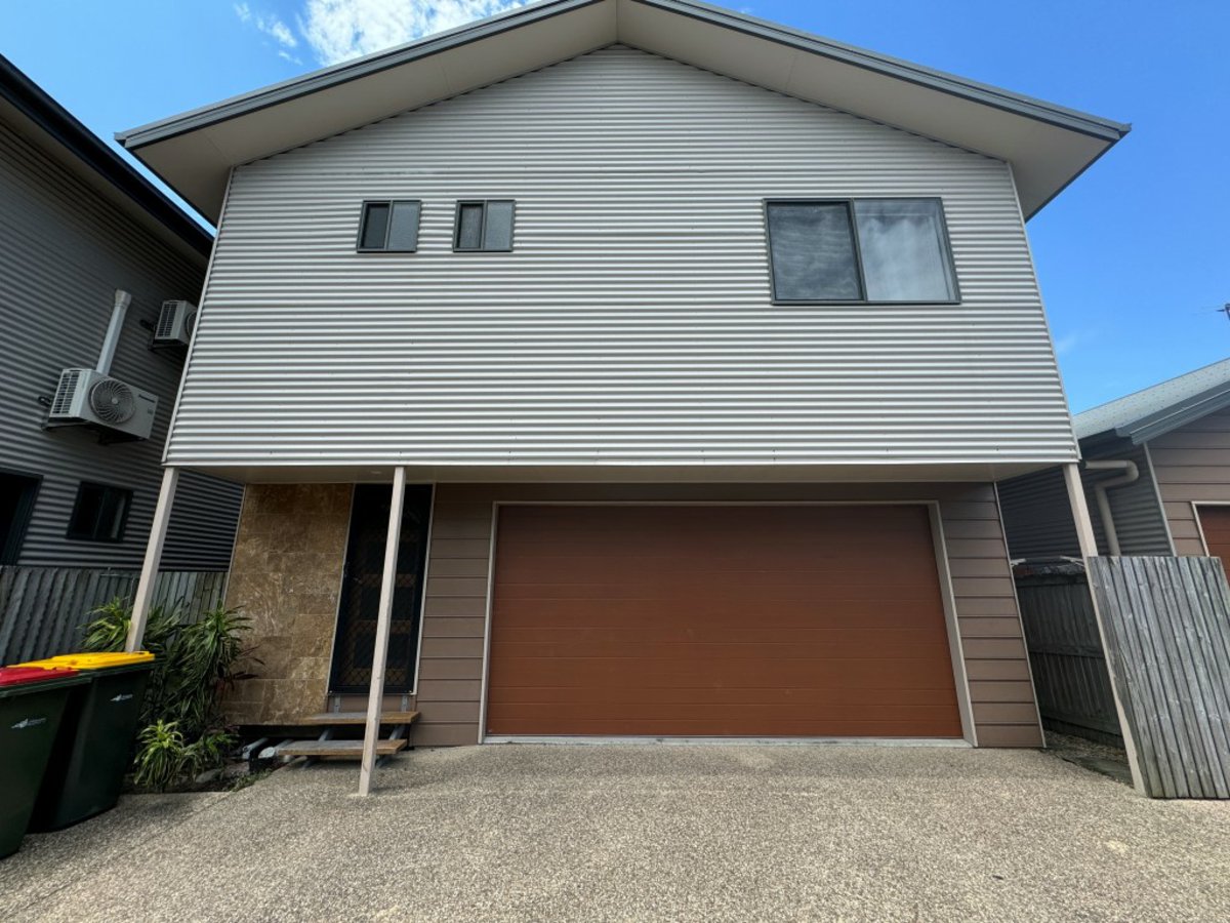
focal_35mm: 14
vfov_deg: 85.7
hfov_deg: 102.1
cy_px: 462
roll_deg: +0.1
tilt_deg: +13.7
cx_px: 615
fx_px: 497
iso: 50
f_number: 2.2
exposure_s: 1/1110
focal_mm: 2.22
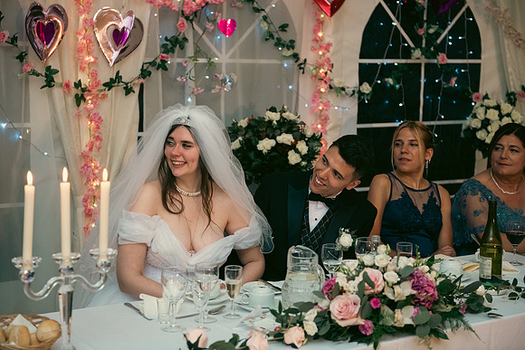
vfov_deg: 19.5
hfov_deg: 28.8
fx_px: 1021
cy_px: 175
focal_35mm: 70
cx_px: 262
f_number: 3.5
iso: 800
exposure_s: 1/160
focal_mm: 70
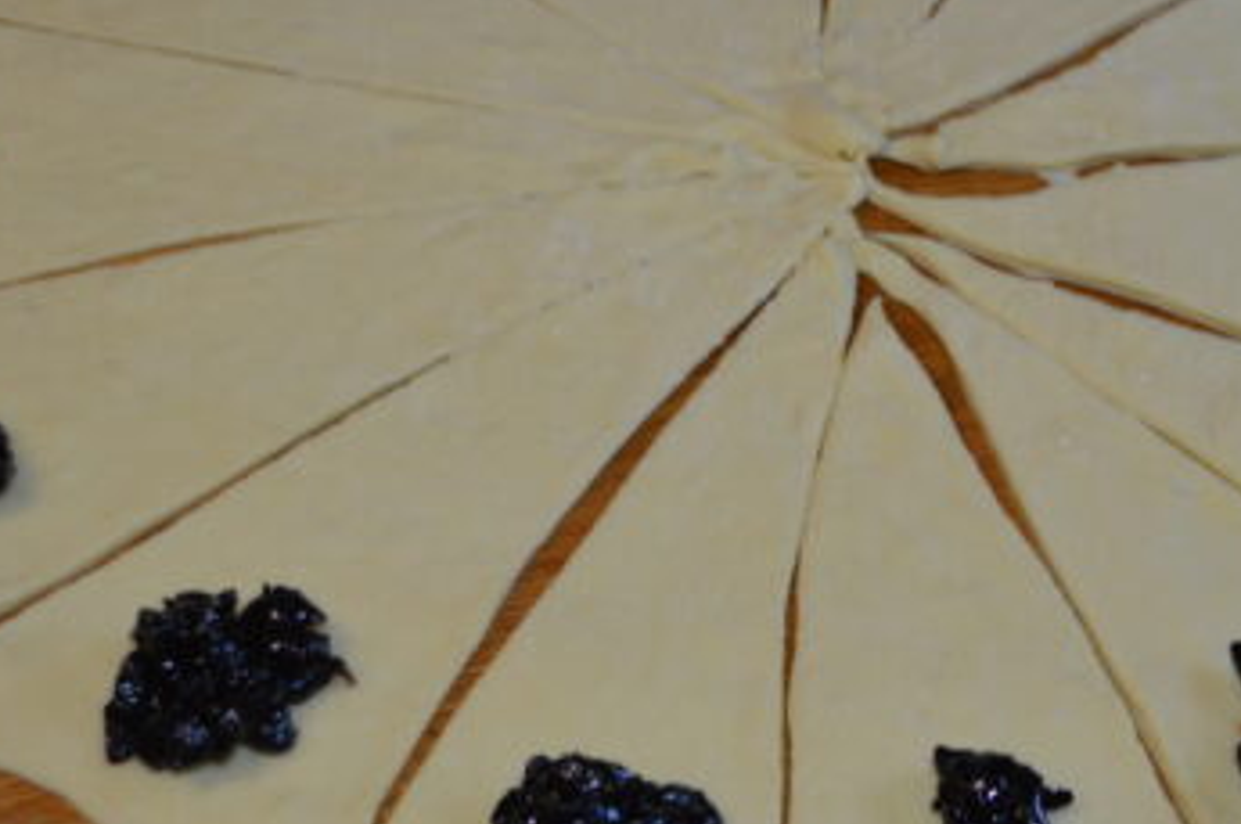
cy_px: 365
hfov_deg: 27.6
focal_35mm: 73
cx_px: 817
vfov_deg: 18.6
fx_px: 2513
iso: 450
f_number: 4
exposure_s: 1/60
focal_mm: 24
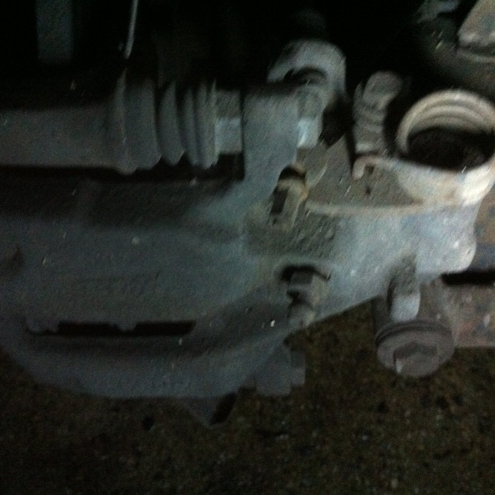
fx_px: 679
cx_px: 221
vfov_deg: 40.0
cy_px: 250
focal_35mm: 42
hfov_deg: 40.0
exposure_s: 1/15
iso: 1000
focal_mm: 3.85
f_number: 2.8
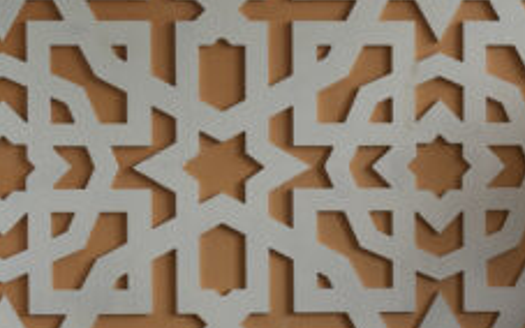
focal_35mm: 198
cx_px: 516
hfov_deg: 10.5
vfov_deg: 6.5
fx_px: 2834
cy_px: 558
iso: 200
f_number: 4.5
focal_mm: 43
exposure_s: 1/160
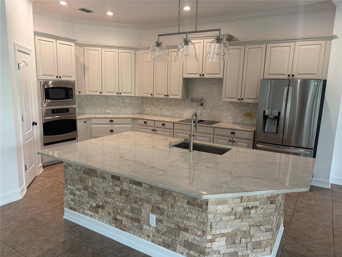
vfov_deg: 53.1
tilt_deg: -8.7
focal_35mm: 26
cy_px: 128
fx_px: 257
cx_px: 171
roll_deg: -2.8
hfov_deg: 67.3
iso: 100
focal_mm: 5.96
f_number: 1.6
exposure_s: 1/60
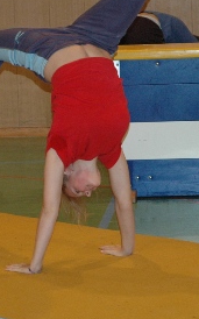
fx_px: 1425
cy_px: 84
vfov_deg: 12.7
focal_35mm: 164
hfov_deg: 8.0
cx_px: 81
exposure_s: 1/60
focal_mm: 46
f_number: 4.5
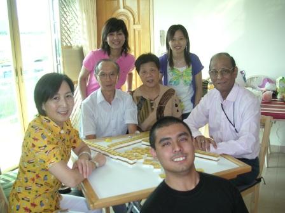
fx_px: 305
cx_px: 142
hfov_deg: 50.1
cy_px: 106
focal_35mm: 37
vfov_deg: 38.7
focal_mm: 5.7
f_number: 2.8
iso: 100
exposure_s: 1/45
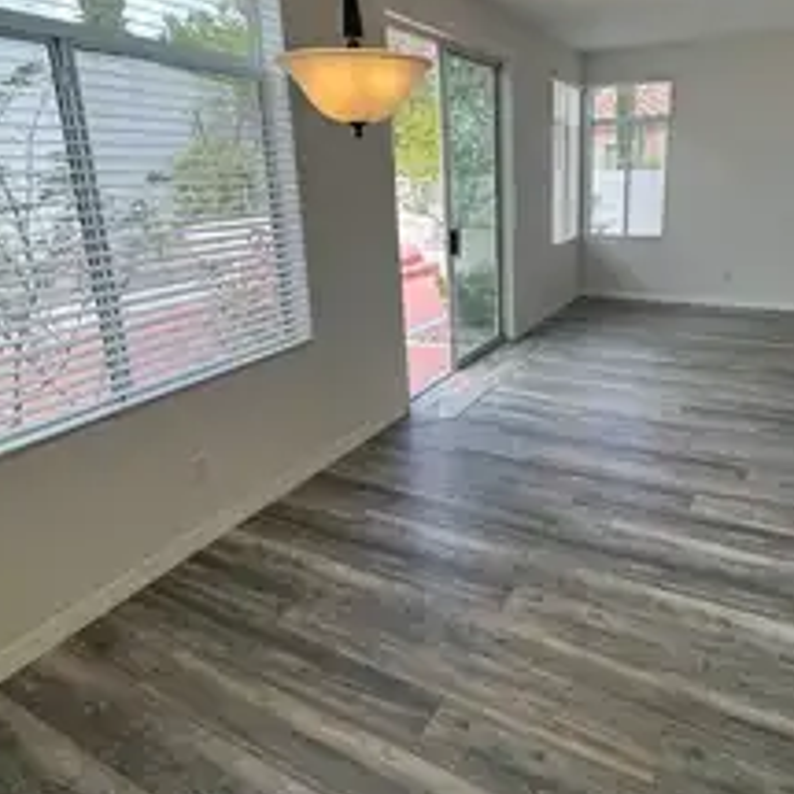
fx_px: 597
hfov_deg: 66.7
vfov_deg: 66.7
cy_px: 325
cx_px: 469
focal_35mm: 23
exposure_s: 1/232
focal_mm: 2.22
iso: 40
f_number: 2.2
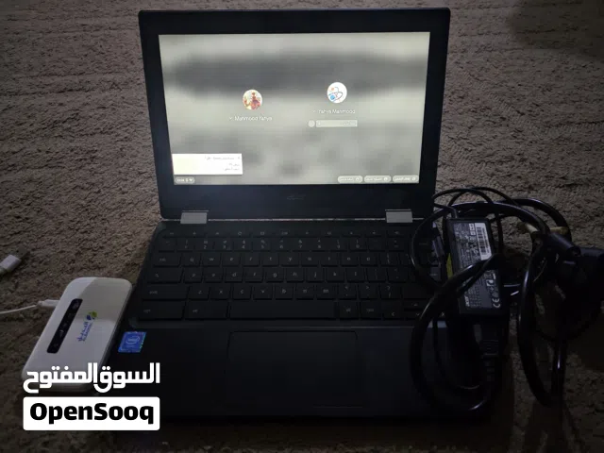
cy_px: 226
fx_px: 401
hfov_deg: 73.9
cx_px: 302
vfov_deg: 58.9
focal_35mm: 23
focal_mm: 6.3
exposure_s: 1/20
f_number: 1.7
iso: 1250
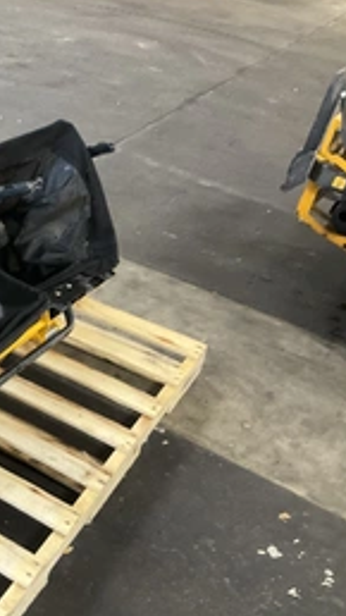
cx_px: -98
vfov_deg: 42.1
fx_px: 800
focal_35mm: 49
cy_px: 287
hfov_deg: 22.1
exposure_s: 1/40
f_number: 1.8
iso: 250
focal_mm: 3
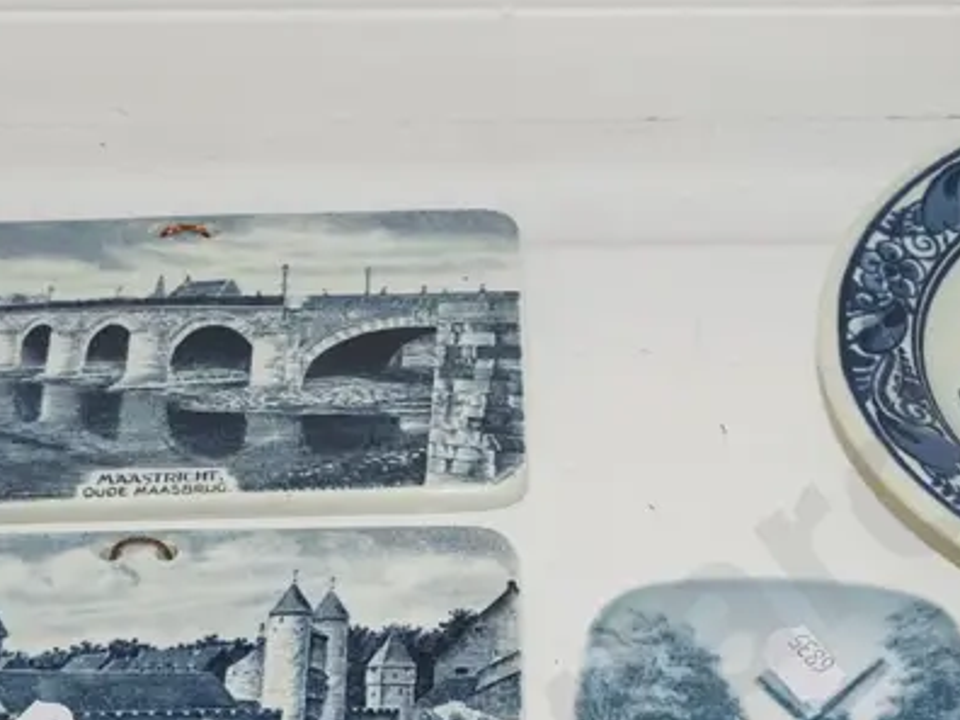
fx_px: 2440
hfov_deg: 22.2
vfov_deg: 16.5
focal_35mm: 88
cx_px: 633
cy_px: 696
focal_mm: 17
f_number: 5.6
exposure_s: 1/60
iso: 2000
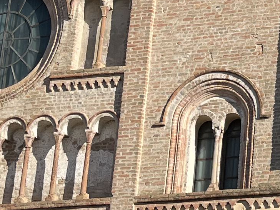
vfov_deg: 10.2
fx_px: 1165
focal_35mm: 144
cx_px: 418
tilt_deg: +22.2
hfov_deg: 13.0
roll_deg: -0.4
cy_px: 18
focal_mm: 5.1
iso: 50
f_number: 1.6
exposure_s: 1/4149
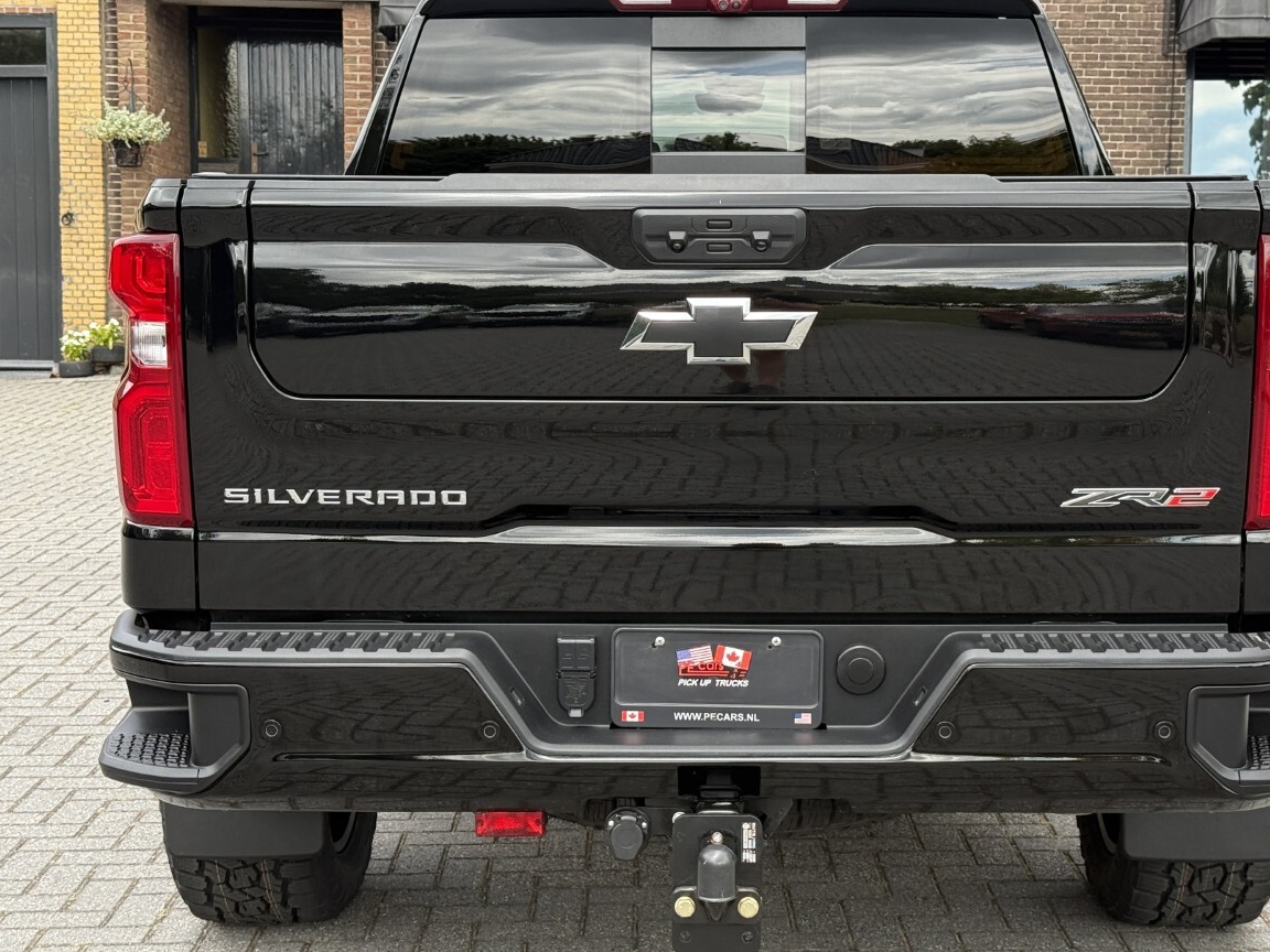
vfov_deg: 24.4
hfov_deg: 32.1
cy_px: 493
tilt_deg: -6.0
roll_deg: -1.3
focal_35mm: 60
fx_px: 2201
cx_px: 718
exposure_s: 1/663
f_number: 1.78
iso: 80
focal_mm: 6.76
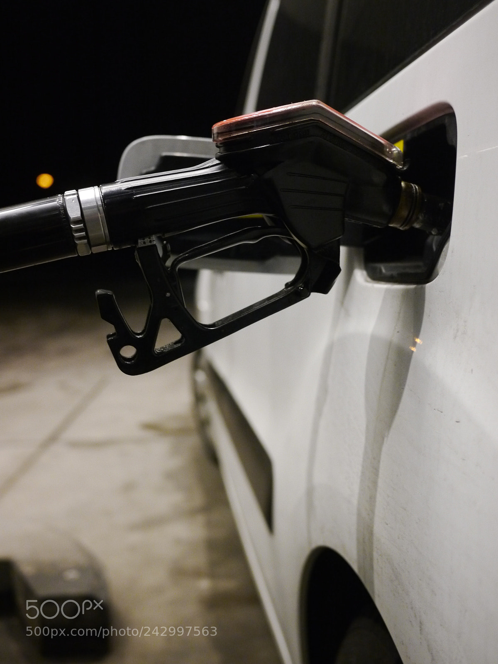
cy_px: 332
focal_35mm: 40
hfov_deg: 36.0
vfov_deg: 46.8
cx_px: 249
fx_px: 767
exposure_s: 1/60
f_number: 2.2
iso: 1250
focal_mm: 20
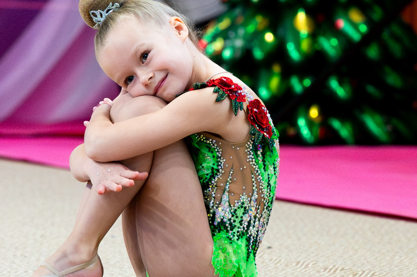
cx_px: 140
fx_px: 4027
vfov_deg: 3.9
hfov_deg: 5.9
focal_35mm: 348
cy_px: 122
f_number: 3.2
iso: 4000
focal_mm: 97
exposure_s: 1/640
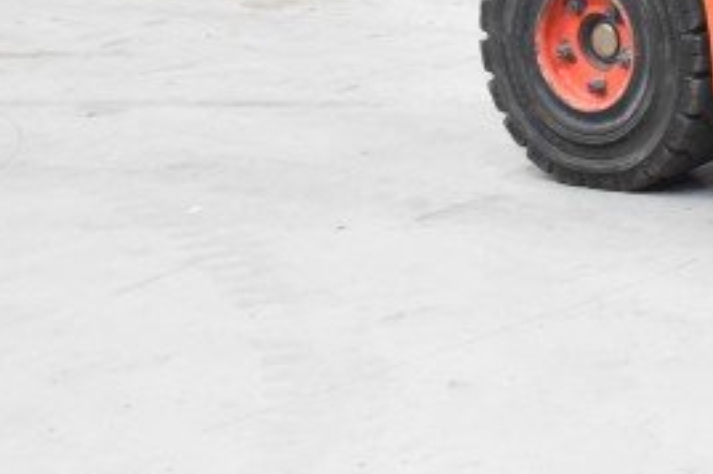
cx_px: 1437
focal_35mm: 148
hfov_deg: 12.3
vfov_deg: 8.7
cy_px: -509
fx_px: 2928
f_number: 5
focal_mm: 22
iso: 1600
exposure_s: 1/25
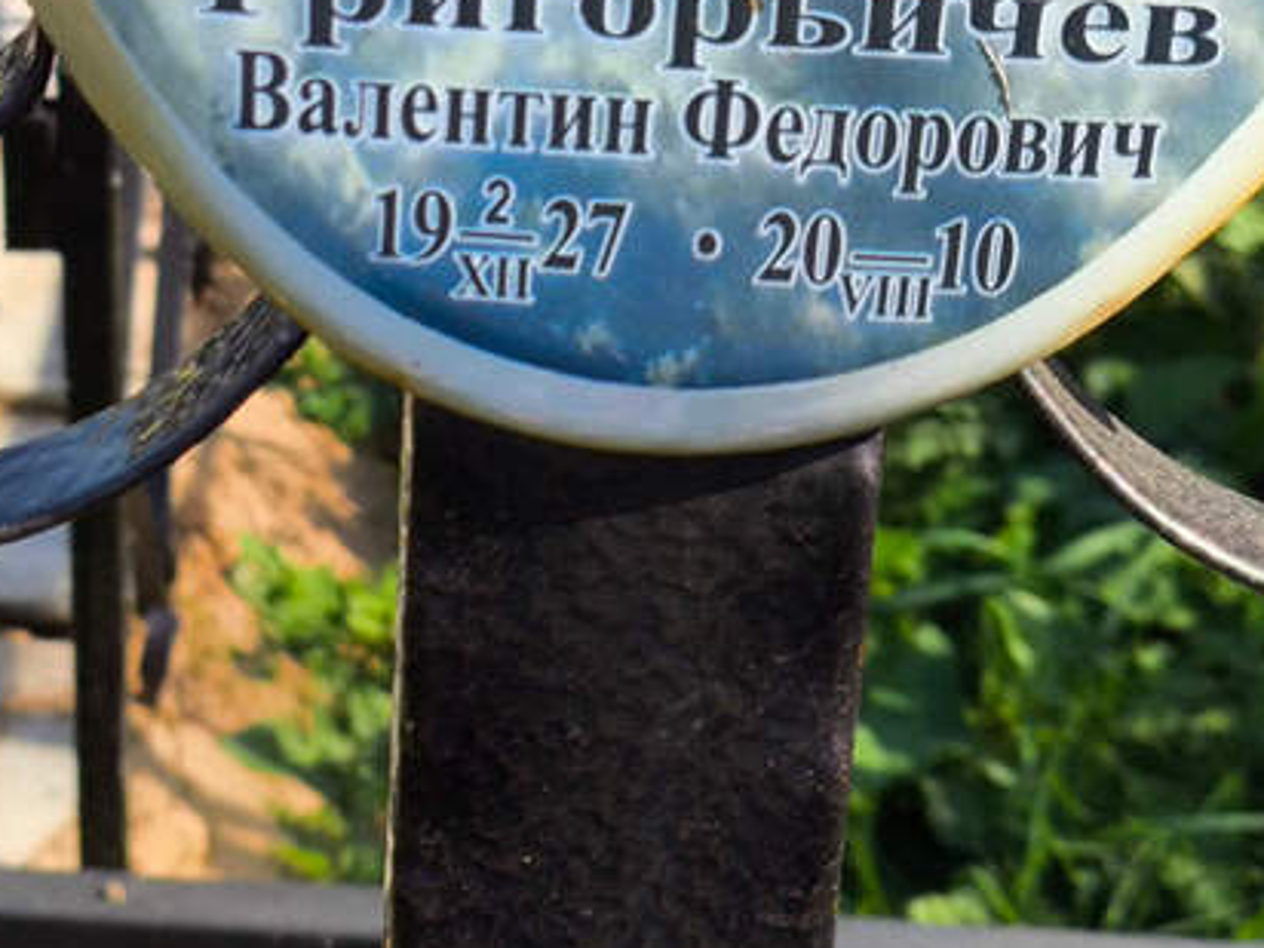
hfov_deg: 20.2
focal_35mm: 97
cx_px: 419
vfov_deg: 15.2
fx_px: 3542
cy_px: 337
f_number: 1.7
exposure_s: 1/624
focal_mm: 4.71
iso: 50
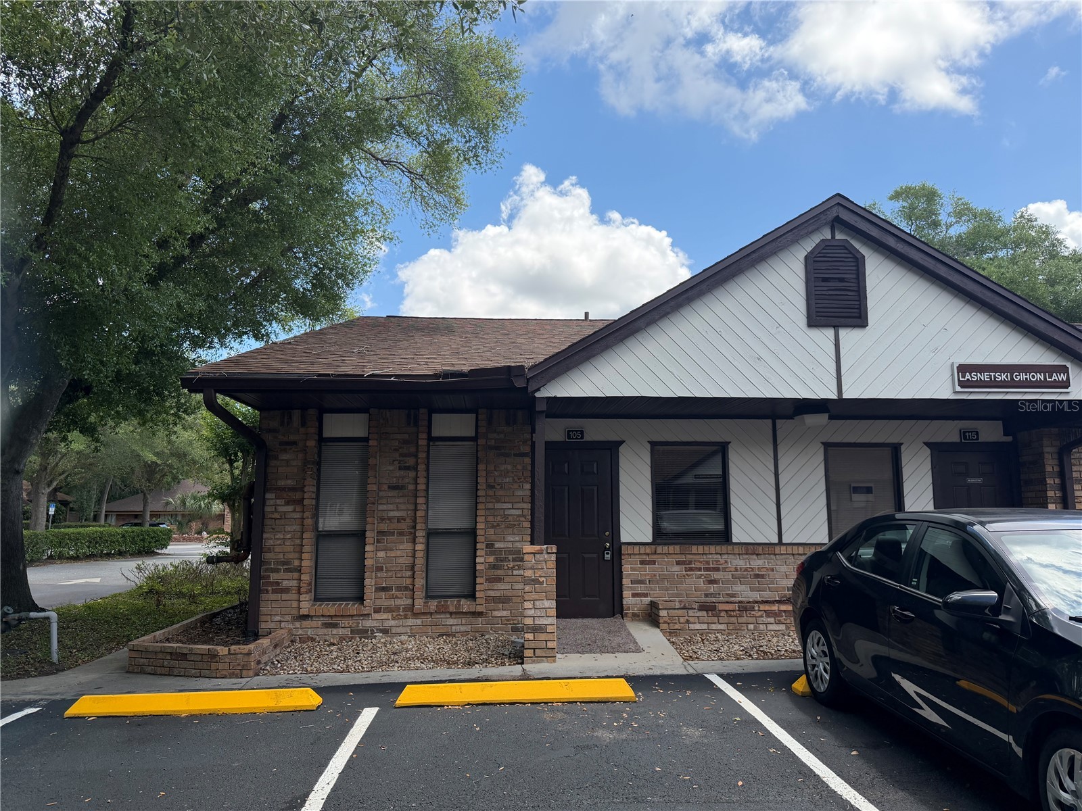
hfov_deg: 71.6
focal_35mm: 24
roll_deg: +0.6
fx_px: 750
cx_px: 541
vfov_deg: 56.8
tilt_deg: +8.6
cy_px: 406
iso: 125
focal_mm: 6.76
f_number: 1.78
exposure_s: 1/3425
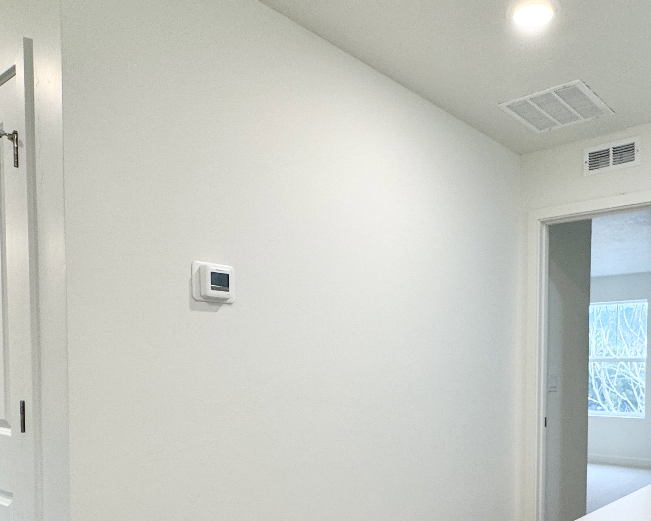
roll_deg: -0.3
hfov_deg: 54.6
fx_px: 616
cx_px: 432
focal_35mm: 32
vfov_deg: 44.1
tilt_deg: -3.1
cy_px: 397
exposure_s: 1/120
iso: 125
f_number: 2.2
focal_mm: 2.22
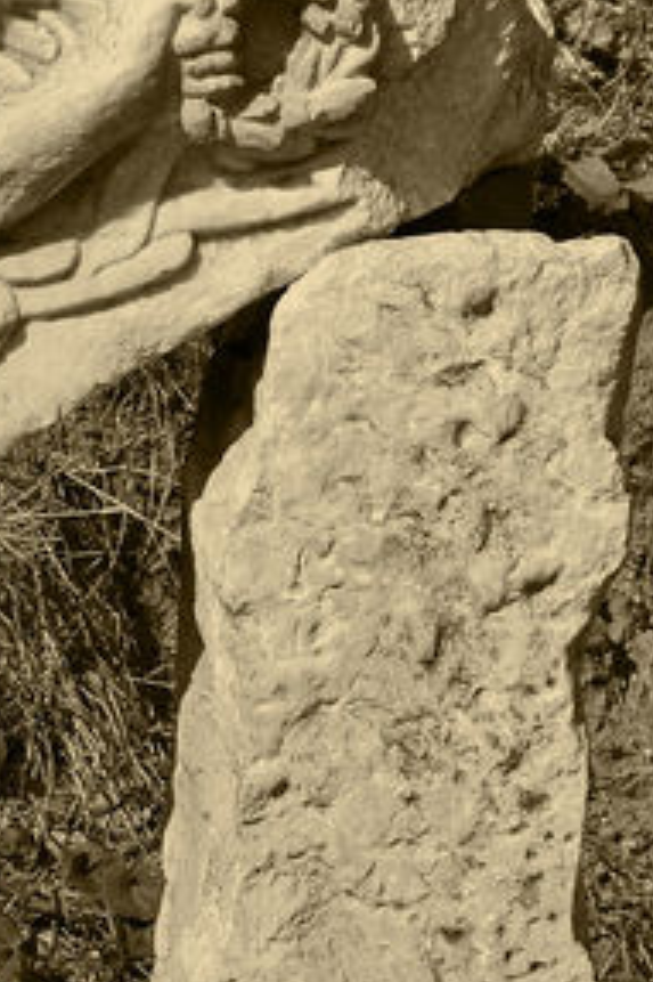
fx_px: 4603
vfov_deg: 12.2
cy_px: 375
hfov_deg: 8.0
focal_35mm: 169
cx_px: -315
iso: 200
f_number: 8
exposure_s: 1/1000
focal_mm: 36
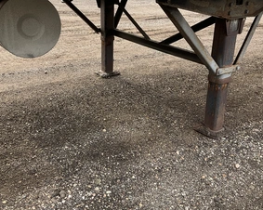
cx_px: 134
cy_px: 82
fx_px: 311
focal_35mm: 40
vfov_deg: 37.1
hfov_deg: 45.8
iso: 20
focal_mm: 3
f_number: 1.8
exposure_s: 1/177
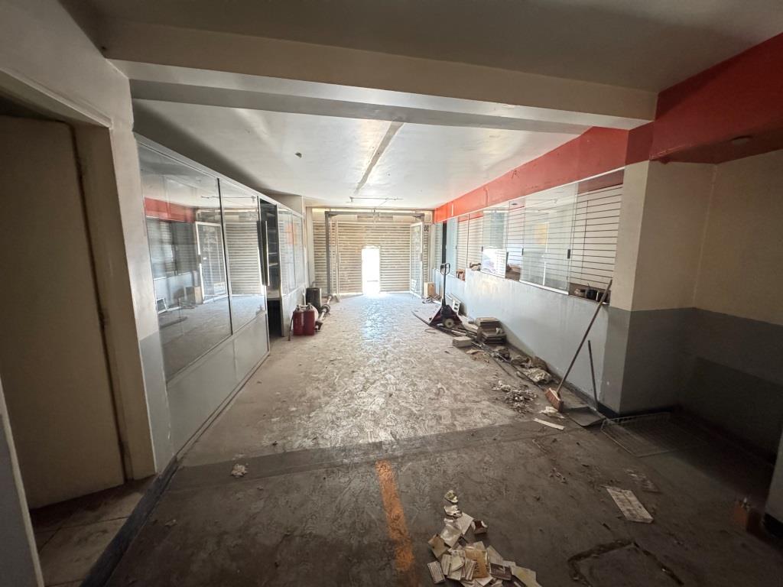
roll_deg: +0.1
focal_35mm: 14
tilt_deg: -9.5
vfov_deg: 85.7
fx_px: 317
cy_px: 294
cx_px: 392
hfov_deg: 102.1
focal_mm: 2.22
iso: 1250
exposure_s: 1/51
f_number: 2.2
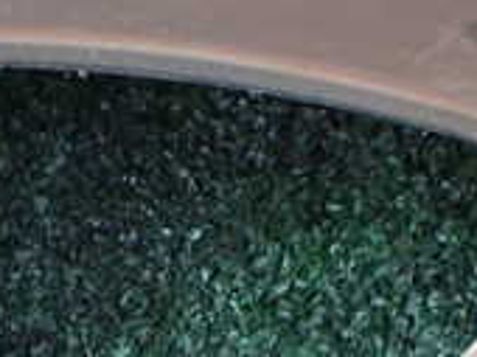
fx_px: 1459
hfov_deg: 18.4
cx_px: 90
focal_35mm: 106
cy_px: 382
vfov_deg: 13.7
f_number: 2.3
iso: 160
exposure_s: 1/125
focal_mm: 5.4
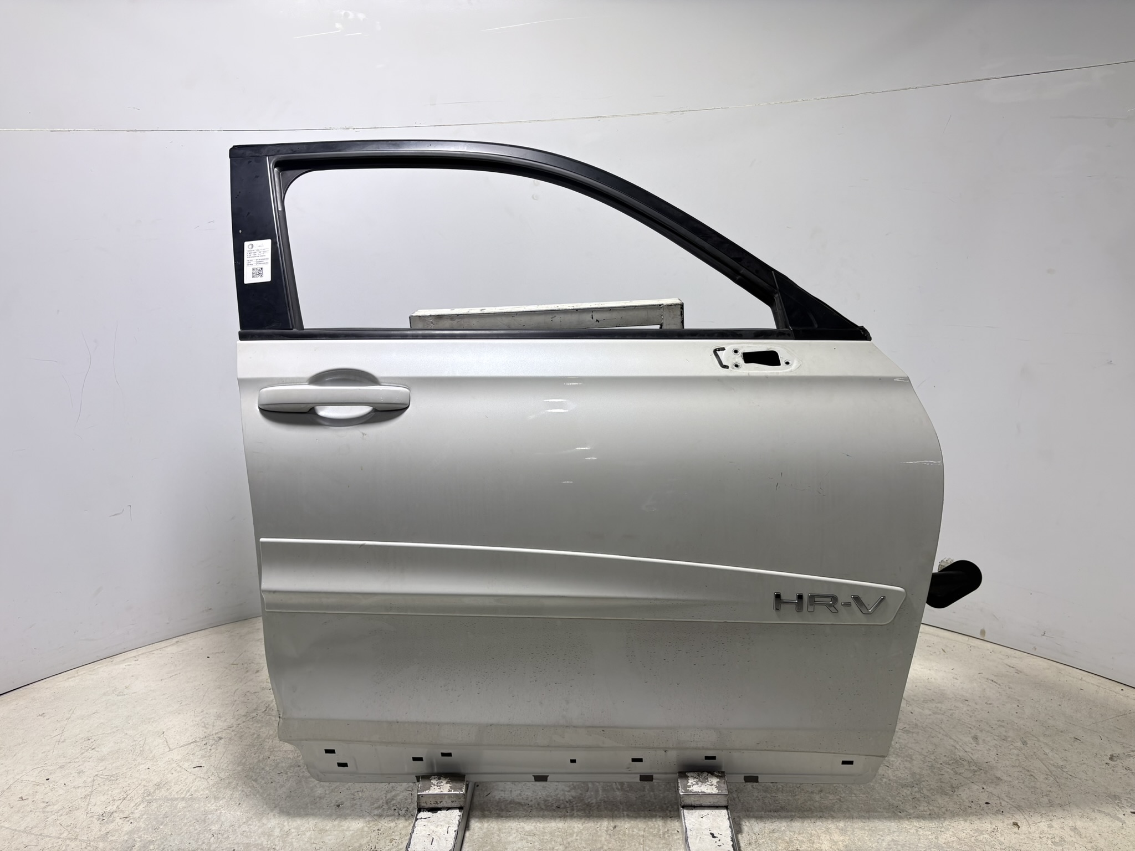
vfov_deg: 53.1
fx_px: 852
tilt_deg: -14.1
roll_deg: +3.8
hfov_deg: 67.3
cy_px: 426
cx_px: 568
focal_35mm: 26
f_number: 1.6
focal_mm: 5.96
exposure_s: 1/135
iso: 32
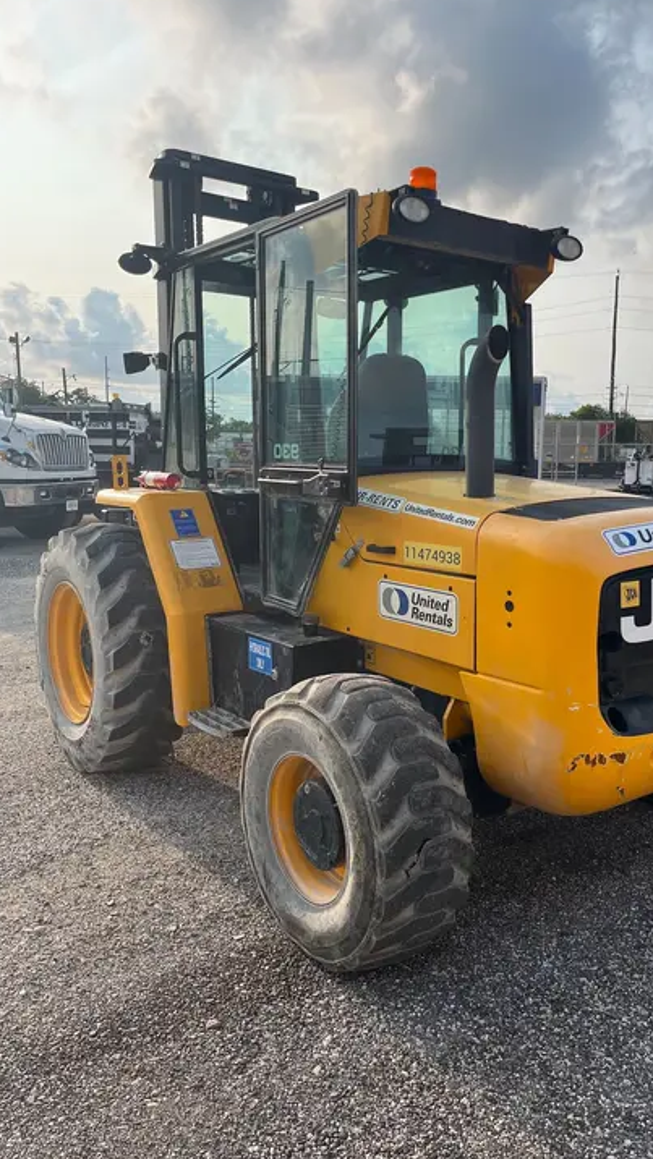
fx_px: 892
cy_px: 582
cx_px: 400
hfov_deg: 40.0
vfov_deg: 66.1
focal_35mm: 29
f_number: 1.6
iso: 50
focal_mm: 5.1
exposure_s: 1/2222
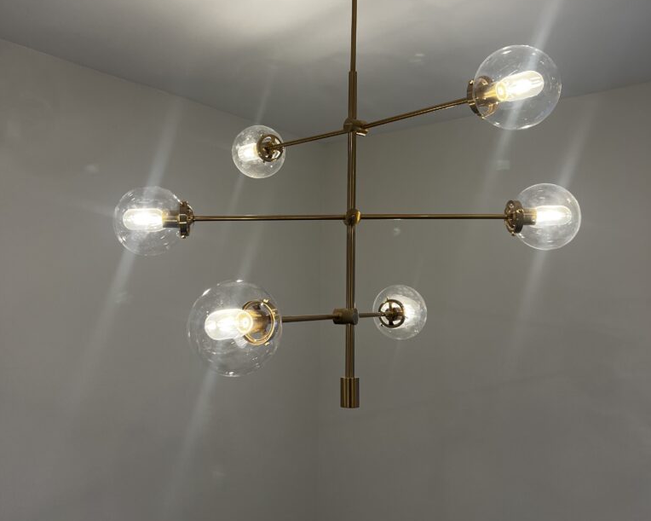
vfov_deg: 43.0
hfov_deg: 52.9
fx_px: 655
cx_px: 326
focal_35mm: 34
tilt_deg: +11.1
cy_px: 192
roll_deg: -0.9
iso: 80
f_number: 1.5
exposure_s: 1/120
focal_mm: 5.7
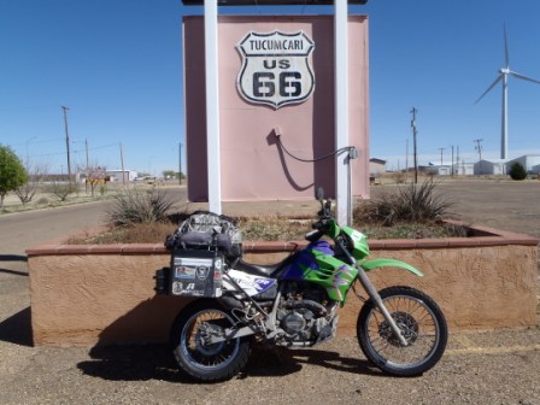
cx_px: 270
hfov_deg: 63.4
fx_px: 437
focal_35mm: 28
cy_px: 202
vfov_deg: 49.7
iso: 80
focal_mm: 5
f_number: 5.6
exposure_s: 1/500
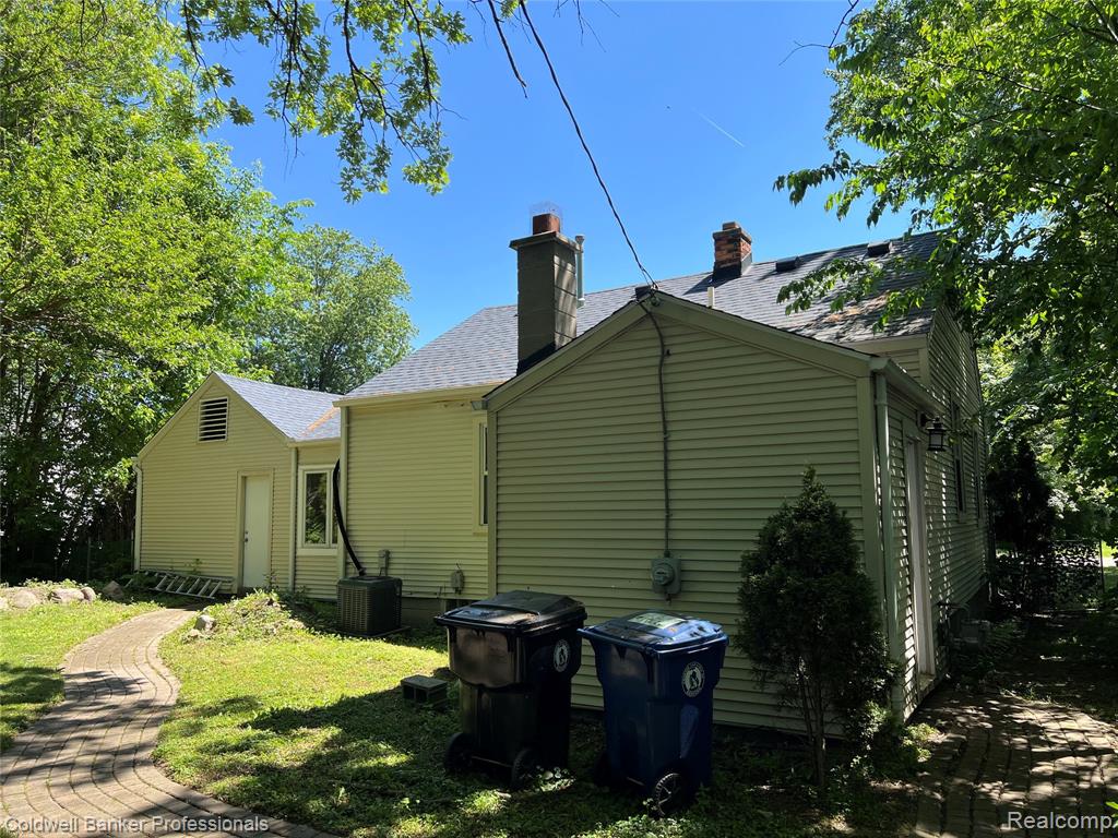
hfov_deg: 67.3
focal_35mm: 26
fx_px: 840
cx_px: 559
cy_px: 419
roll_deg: +0.9
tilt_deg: +6.1
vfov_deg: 53.1
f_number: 1.5
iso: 50
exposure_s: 1/1431
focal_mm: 5.7
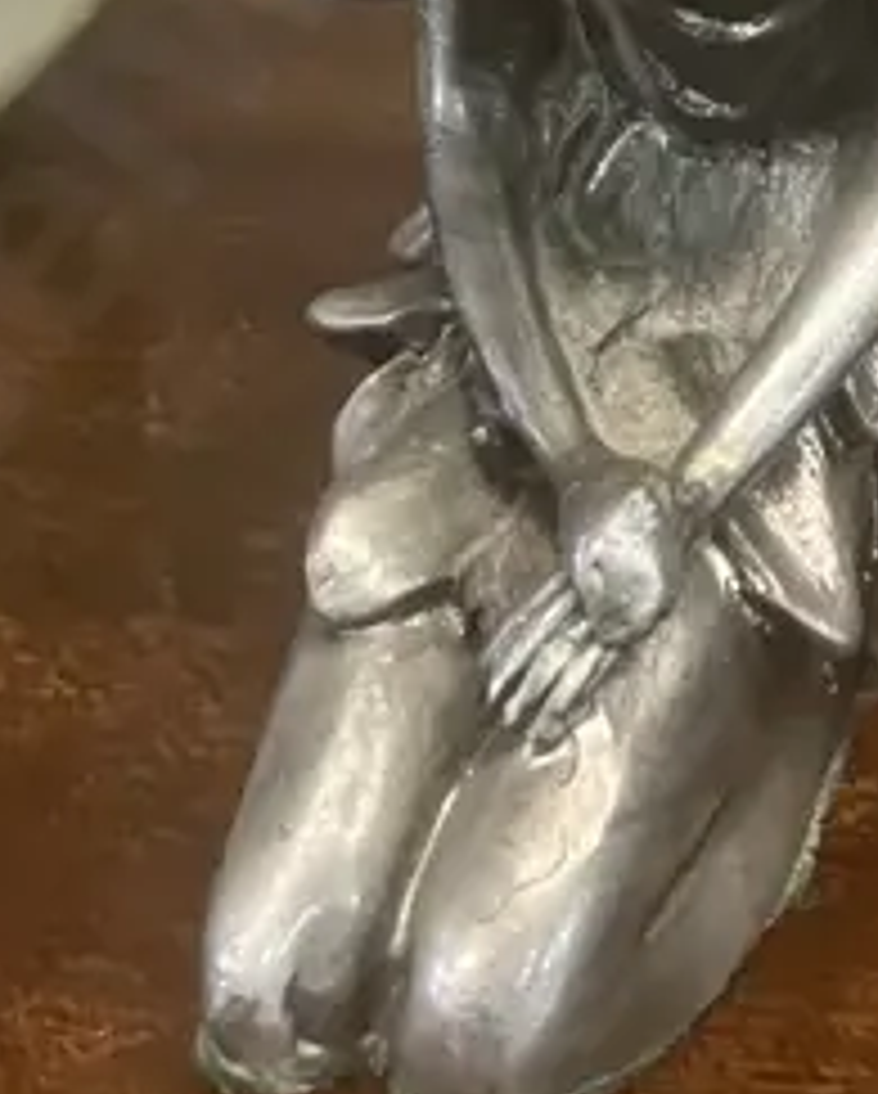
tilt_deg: -15.2
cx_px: 585
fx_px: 3728
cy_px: -473
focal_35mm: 115
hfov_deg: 13.4
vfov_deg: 15.6
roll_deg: -3.1
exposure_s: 1/50
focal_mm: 3.99
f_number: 1.8
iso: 320
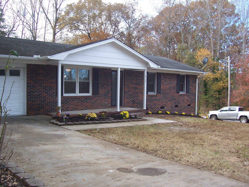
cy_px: 94
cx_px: 124
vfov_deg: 41.8
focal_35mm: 34
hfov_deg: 54.0
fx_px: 245
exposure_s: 1/250
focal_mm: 5.6
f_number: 2.7
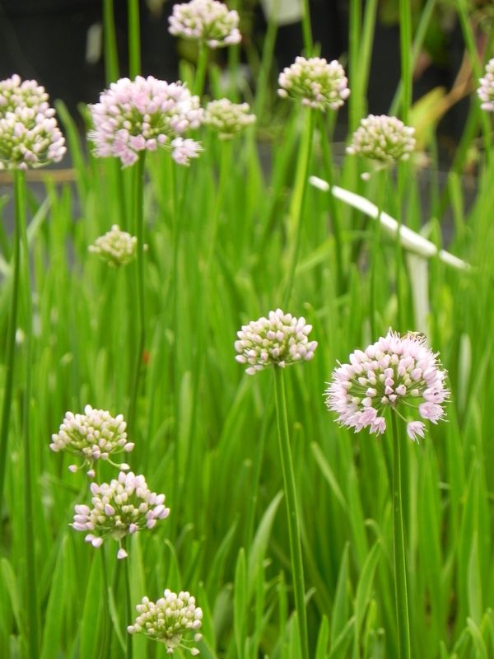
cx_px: 247
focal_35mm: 291
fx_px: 5537
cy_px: 330
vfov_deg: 6.8
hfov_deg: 5.1
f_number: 5
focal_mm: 51.8
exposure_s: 1/160
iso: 160
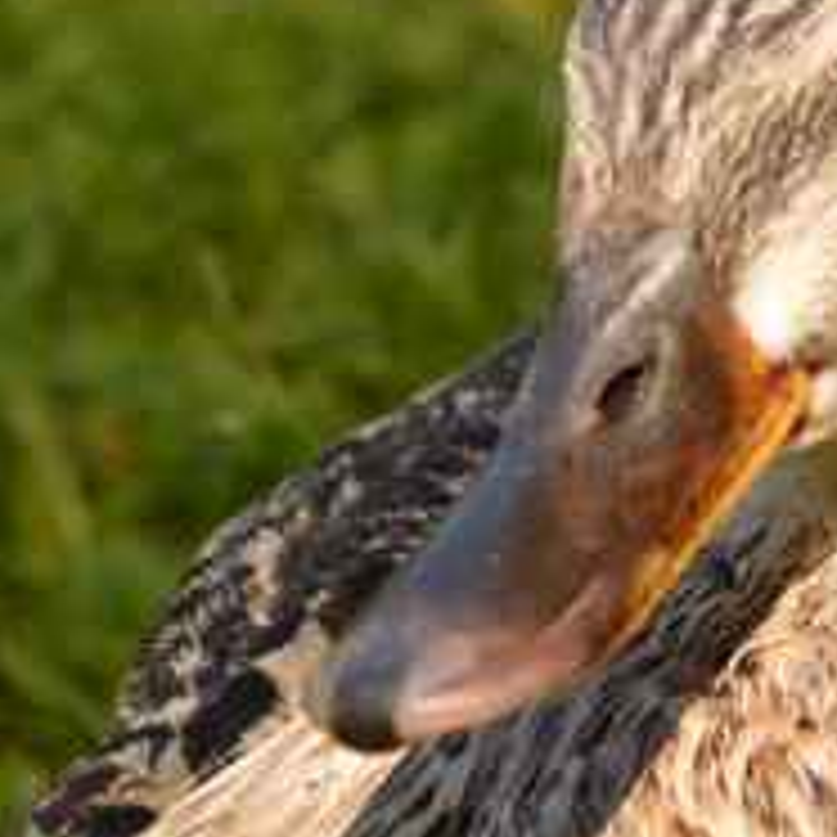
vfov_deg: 0.9
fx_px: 54056
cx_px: 824
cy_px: 490
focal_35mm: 1976
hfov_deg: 0.9
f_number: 7.1
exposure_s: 1/1250
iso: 900
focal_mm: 360
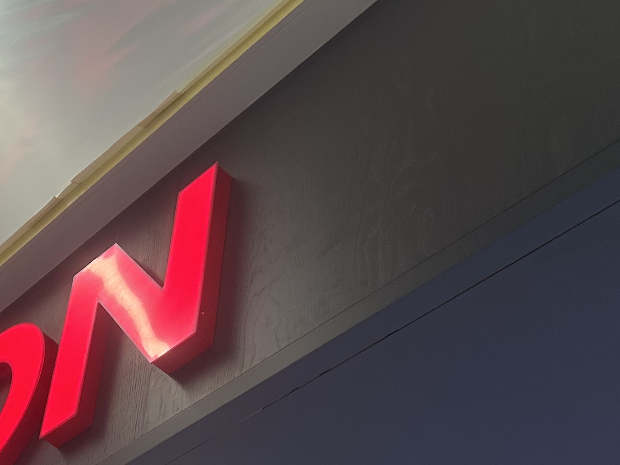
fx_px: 1218
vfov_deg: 20.4
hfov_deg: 26.6
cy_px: 533
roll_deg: -12.4
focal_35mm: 68
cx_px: -33
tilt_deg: +36.1
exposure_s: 1/100
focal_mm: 5.7
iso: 100
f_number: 1.5
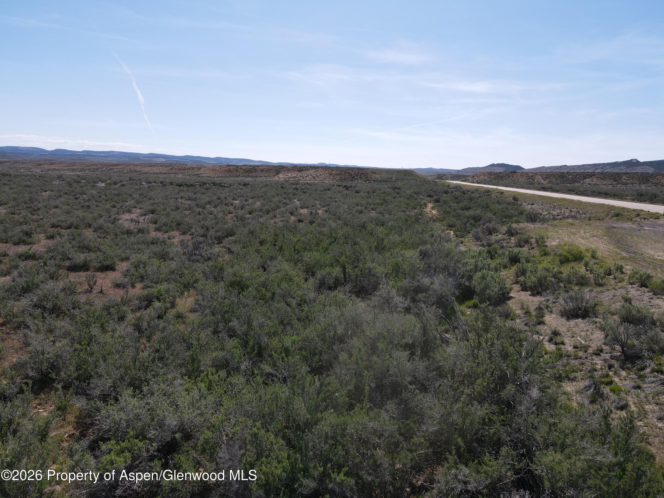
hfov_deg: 71.6
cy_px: 249
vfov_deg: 56.8
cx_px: 332
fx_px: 460
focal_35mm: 24
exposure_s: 1/800
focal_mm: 4.5
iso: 100
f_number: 2.8
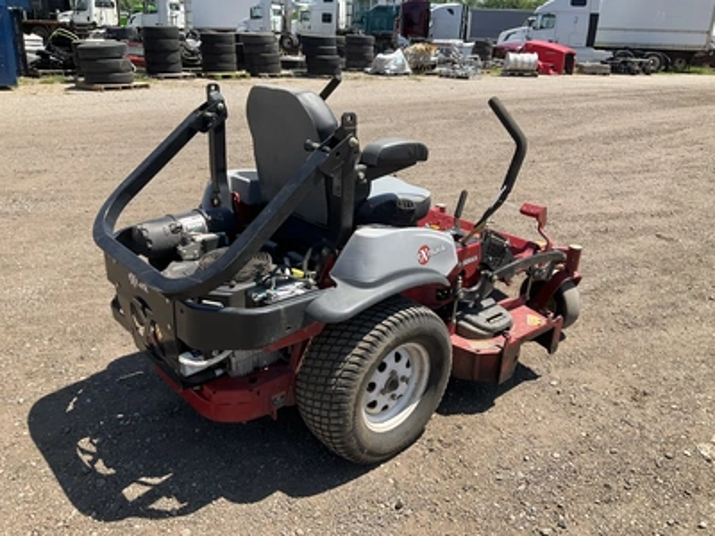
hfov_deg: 61.7
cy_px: 268
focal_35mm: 29
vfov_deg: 48.2
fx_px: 599
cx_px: 358
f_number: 1.8
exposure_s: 1/1195
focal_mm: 3
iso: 25
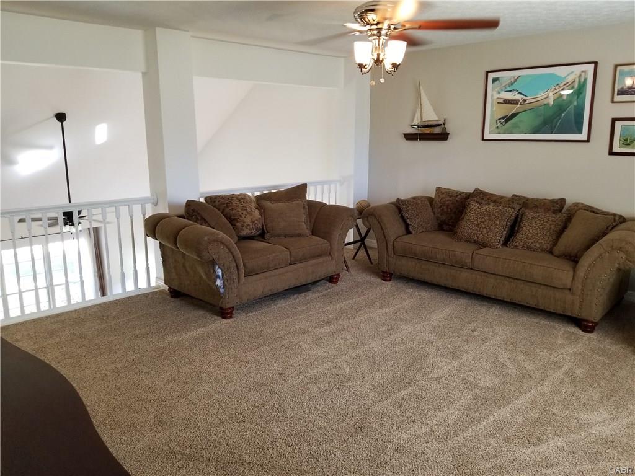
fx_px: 477
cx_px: 318
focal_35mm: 26
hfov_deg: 67.3
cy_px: 238
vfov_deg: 53.1
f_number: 1.7
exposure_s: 1/60
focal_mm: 4.3
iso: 160
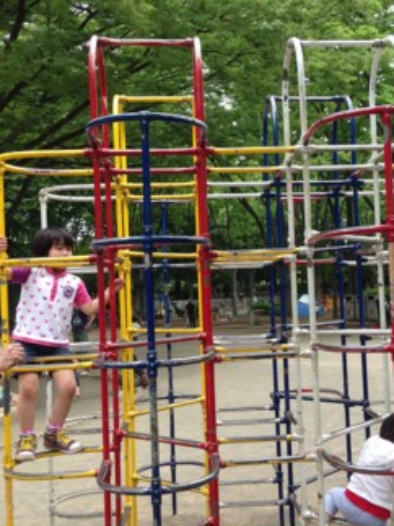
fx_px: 699
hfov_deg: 31.3
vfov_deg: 41.2
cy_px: 278
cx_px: 252
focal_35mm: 46
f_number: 2.4
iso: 50
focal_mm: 4.13
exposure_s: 1/321
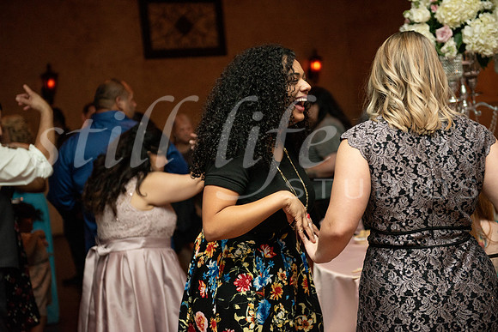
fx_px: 830
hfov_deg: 33.4
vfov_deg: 22.6
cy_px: 166
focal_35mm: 60
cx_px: 249
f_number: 2.8
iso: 3200
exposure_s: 1/80
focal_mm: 60
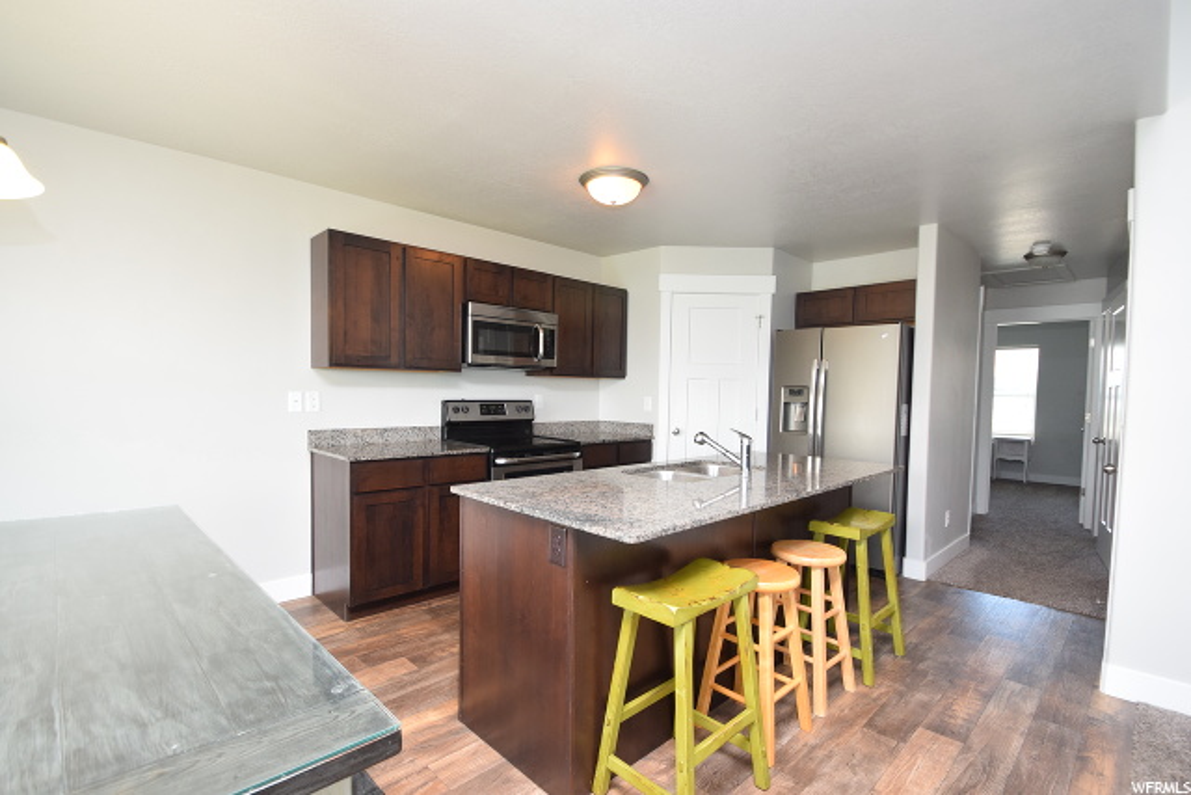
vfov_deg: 72.1
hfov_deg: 95.0
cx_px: 596
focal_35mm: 16
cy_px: 398
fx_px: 546
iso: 800
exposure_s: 1/100
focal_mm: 11
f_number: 5
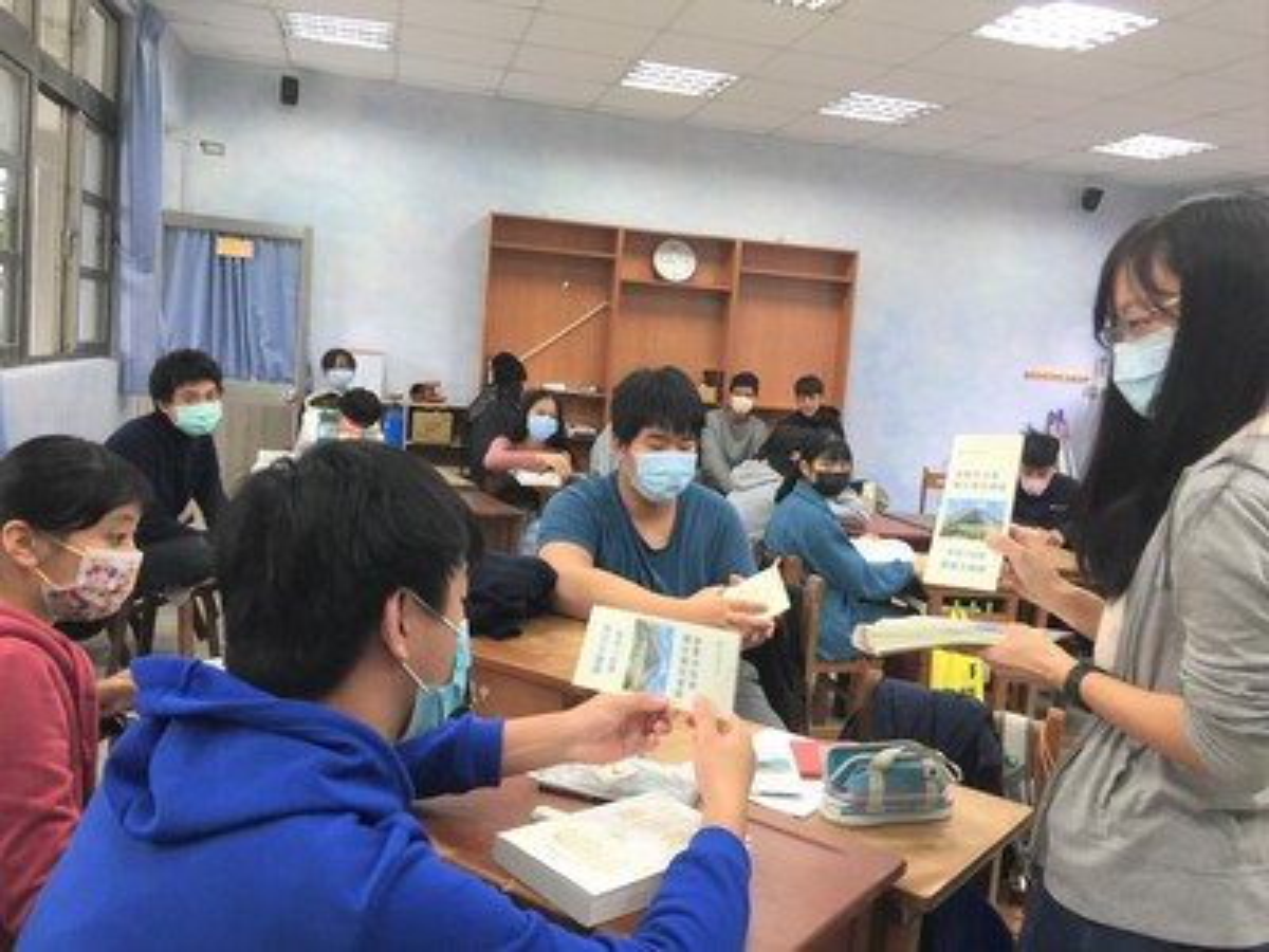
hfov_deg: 61.7
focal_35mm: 29
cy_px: 476
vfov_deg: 48.2
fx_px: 1063
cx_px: 634
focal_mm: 4.15
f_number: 2.2
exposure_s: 1/30
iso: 40
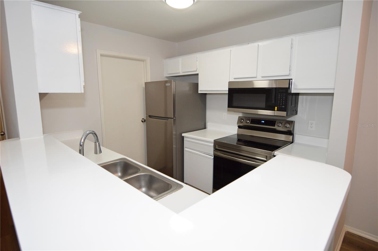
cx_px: 189
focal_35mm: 18
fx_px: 189
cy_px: 126
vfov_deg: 67.3
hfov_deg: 90.1
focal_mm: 12
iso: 400
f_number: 4.5
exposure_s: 1/80
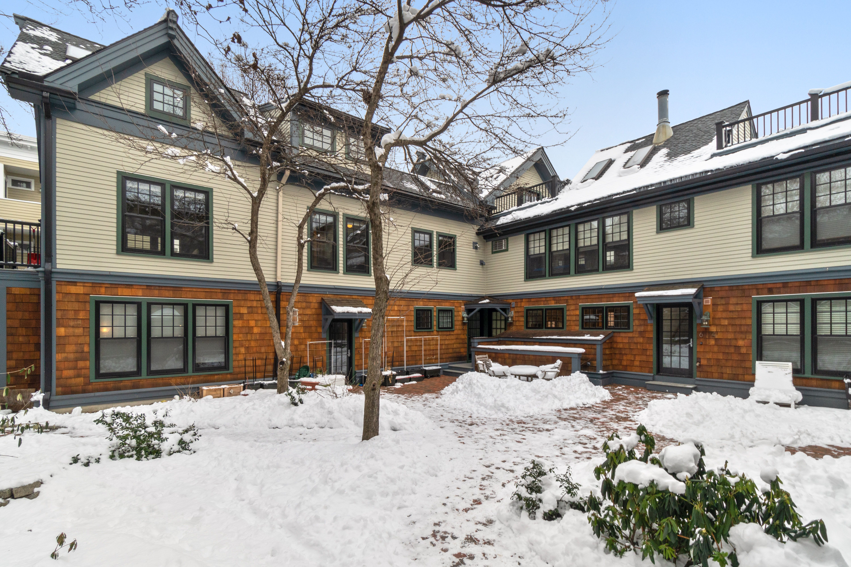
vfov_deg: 77.3
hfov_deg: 100.4
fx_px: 355
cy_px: 284
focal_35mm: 15
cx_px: 426
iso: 320
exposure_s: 1/100
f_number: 11
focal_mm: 10
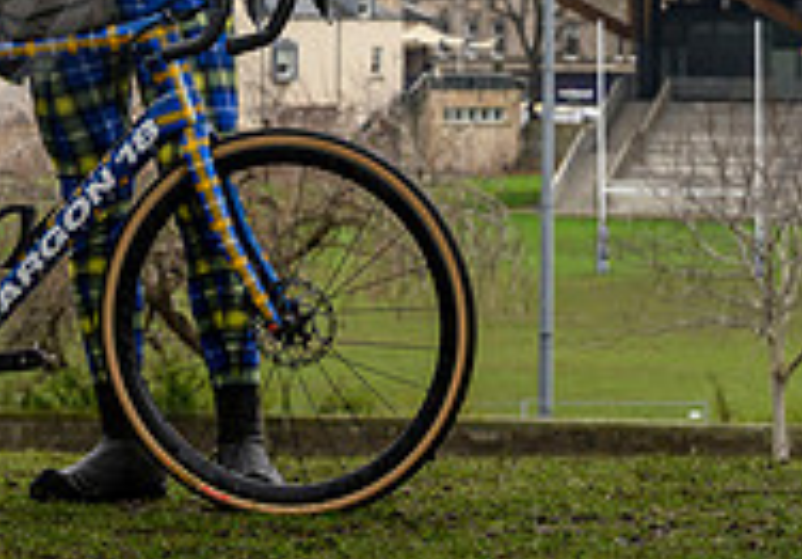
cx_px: -83
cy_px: -104
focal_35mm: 284
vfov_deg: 5.0
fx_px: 6416
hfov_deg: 7.1
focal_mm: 79
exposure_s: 1/160
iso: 500
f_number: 7.1
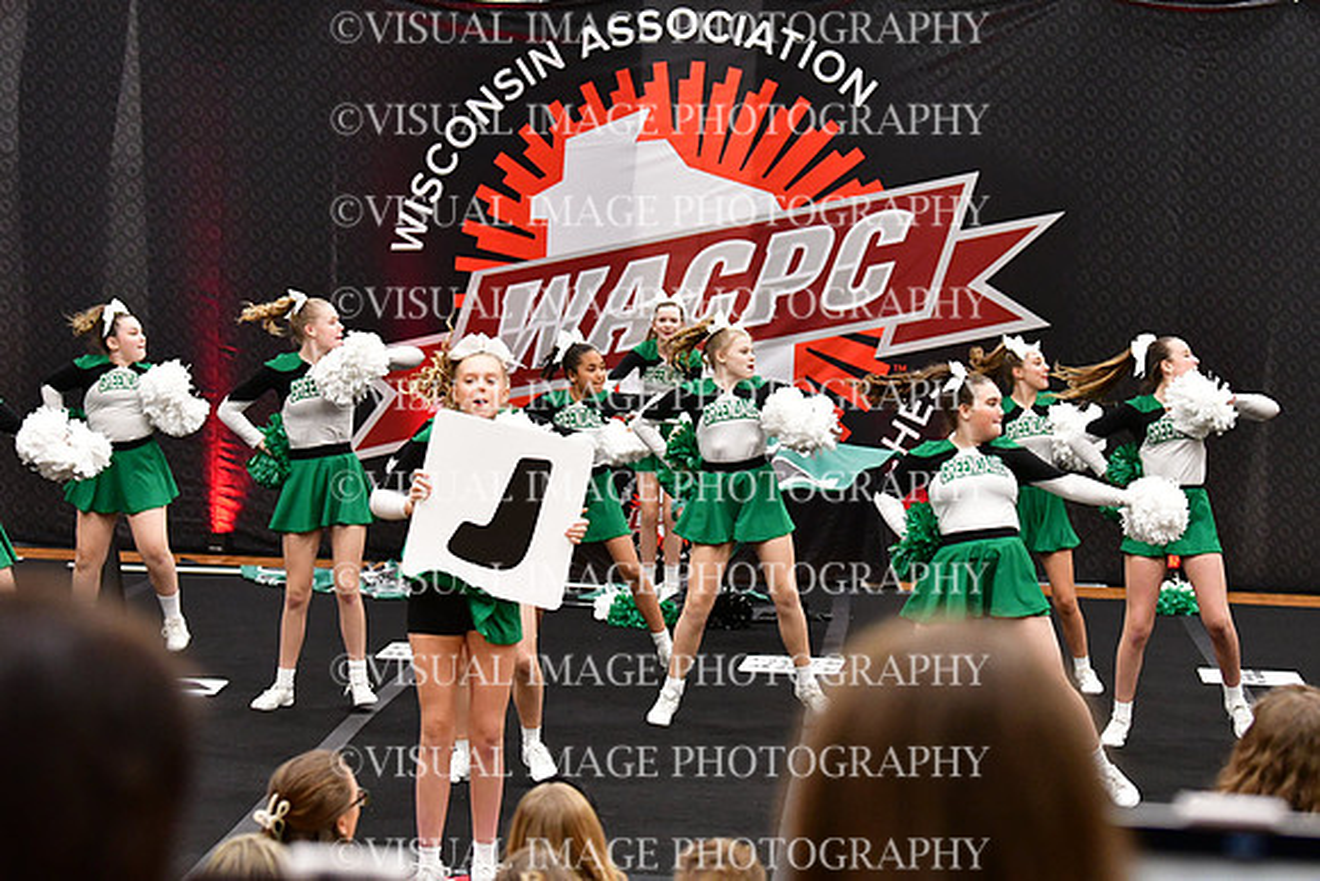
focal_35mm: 120
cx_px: 660
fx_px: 4401
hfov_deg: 17.1
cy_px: 440
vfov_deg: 11.4
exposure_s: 1/500
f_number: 3.5
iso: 5000
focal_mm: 80
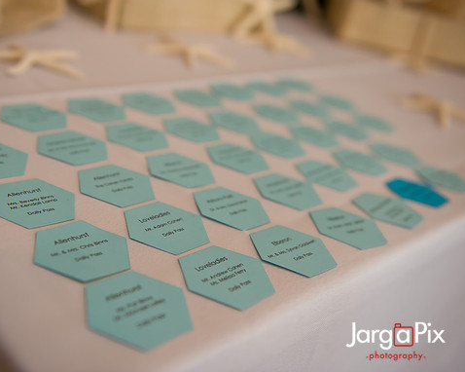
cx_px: 197
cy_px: 186
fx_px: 564
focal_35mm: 41
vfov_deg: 36.5
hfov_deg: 44.7
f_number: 3.2
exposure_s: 1/125
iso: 1600
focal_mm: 36
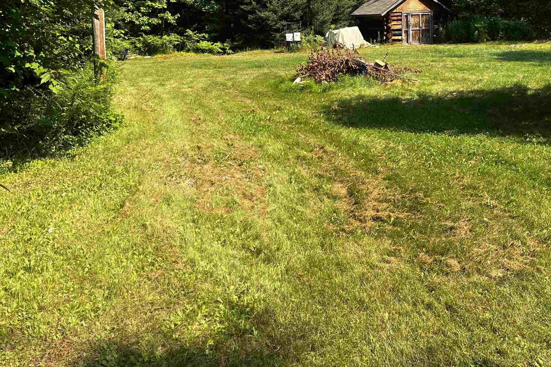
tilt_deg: -4.9
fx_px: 658
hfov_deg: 45.3
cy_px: 71
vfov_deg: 30.4
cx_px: 309
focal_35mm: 43
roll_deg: +2.0
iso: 50
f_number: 1.6
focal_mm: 5.1
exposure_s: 1/1279
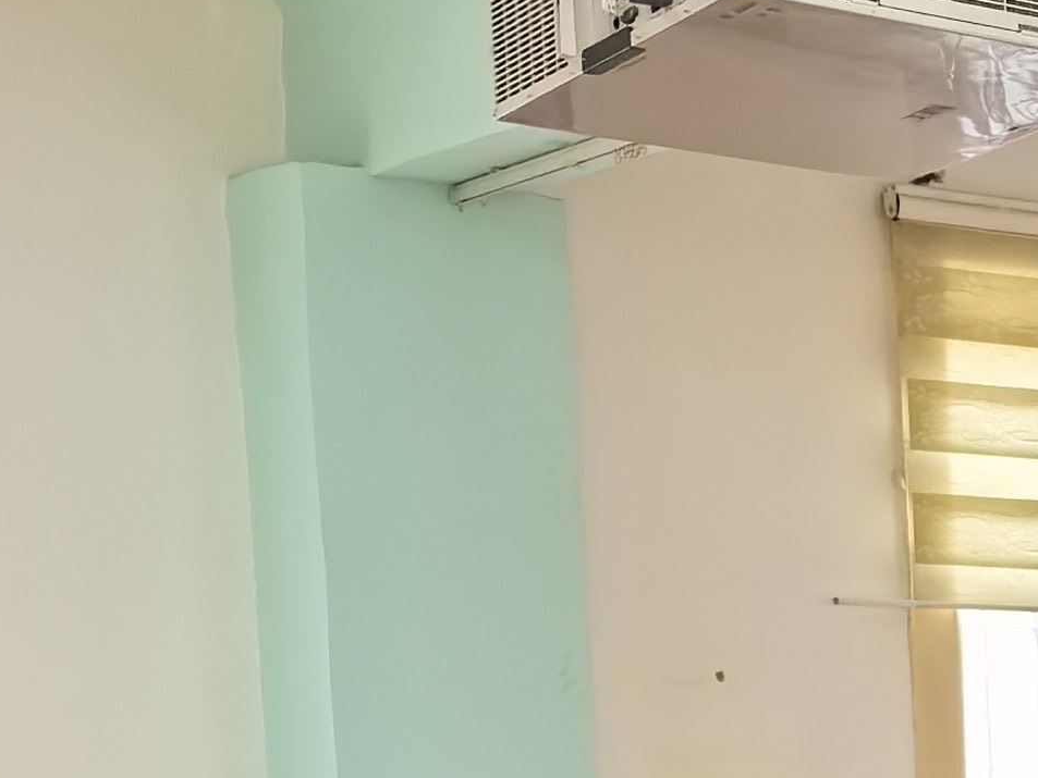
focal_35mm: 116
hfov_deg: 14.3
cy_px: 1137
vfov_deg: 12.2
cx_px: 2059
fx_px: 3479
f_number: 2
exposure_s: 1/50
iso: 80
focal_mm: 5.75
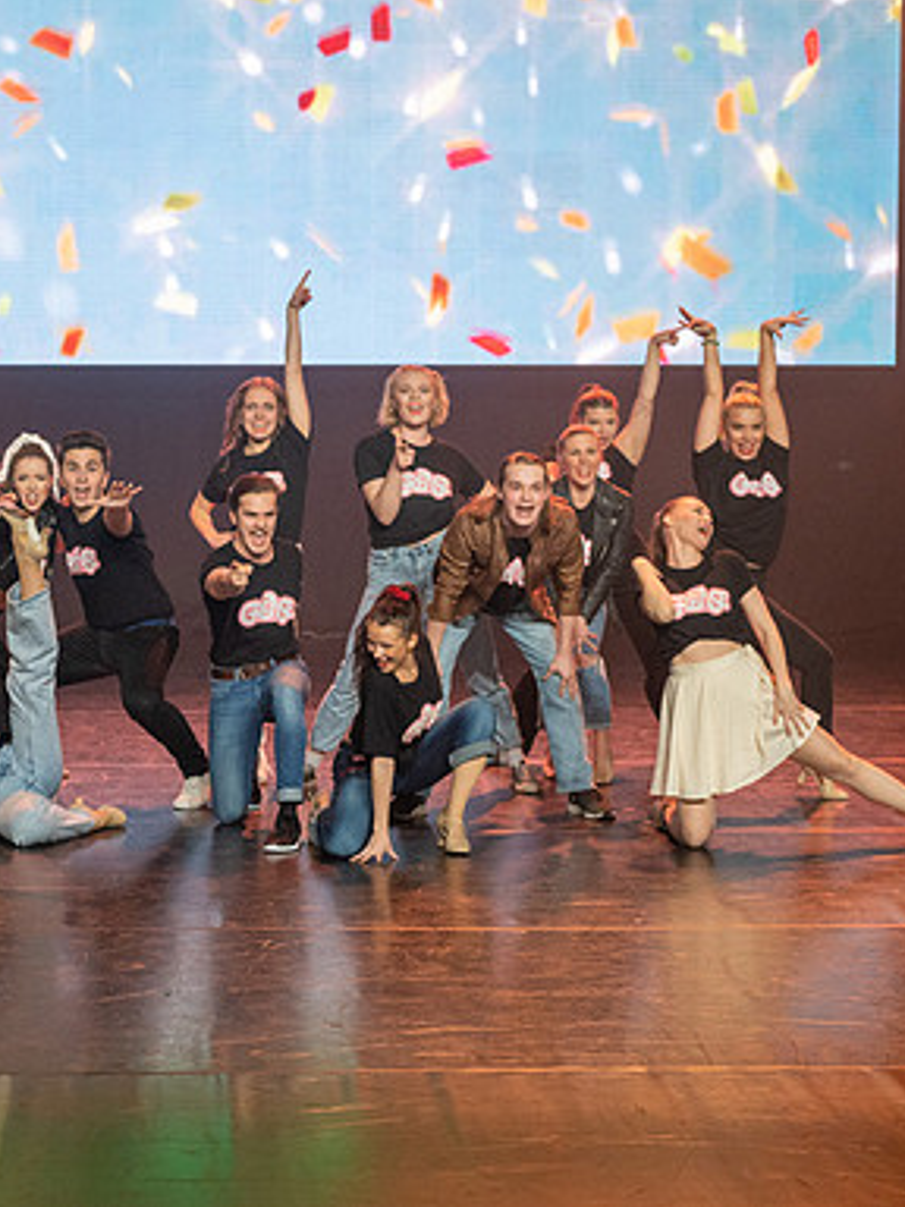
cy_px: 604
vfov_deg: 20.0
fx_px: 3416
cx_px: 201
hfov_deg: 15.0
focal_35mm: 98
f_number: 2.8
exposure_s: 1/200
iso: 3600
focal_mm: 66
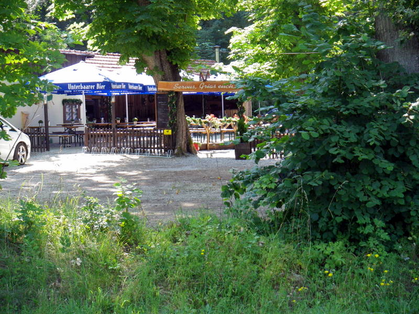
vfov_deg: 20.2
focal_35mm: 73
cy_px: 157
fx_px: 884
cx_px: 210
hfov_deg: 26.7
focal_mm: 13
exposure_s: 1/100
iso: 125
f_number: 4.3
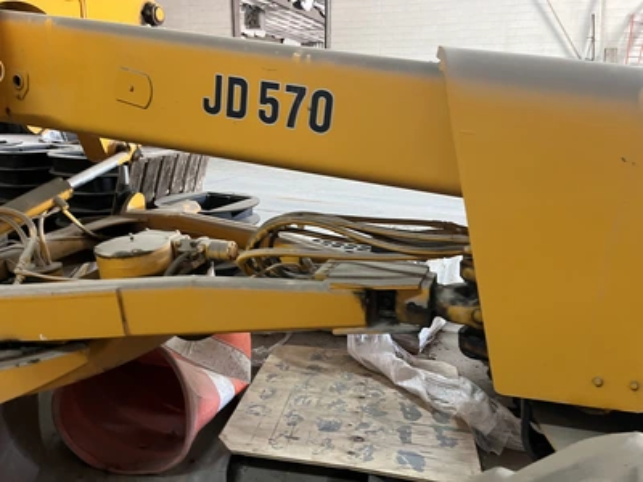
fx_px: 483
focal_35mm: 26
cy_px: 241
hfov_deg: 67.3
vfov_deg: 53.1
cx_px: 322
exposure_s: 1/40
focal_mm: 5.1
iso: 400
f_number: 1.6
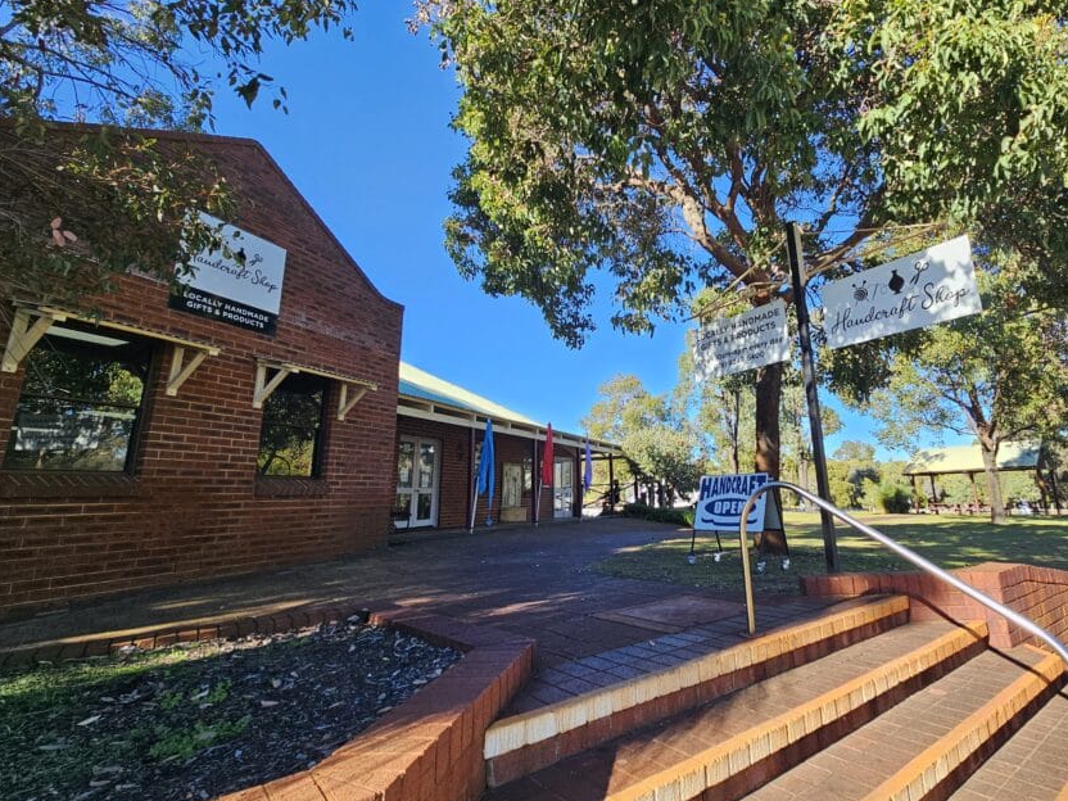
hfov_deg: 93.6
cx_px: 623
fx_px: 494
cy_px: 359
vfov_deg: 77.9
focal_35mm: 16
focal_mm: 2.2
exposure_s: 1/626
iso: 50
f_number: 2.2
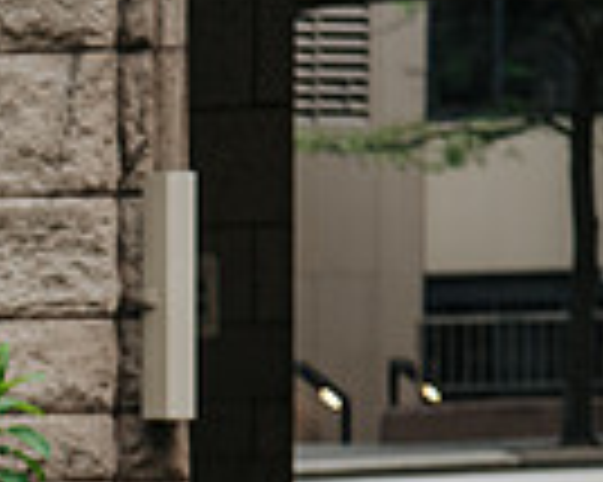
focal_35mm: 304
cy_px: 655
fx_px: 5421
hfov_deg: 6.2
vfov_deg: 5.1
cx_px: -522
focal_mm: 75
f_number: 4
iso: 1000
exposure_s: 1/500
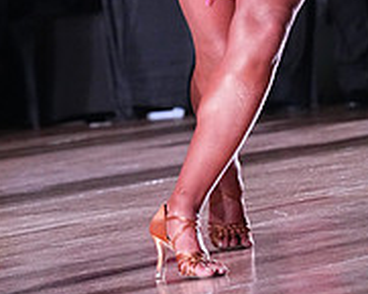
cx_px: 93
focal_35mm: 370
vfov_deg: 4.2
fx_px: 4032
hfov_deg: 5.2
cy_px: -191
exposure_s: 1/400
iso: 10000
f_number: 5
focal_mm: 123
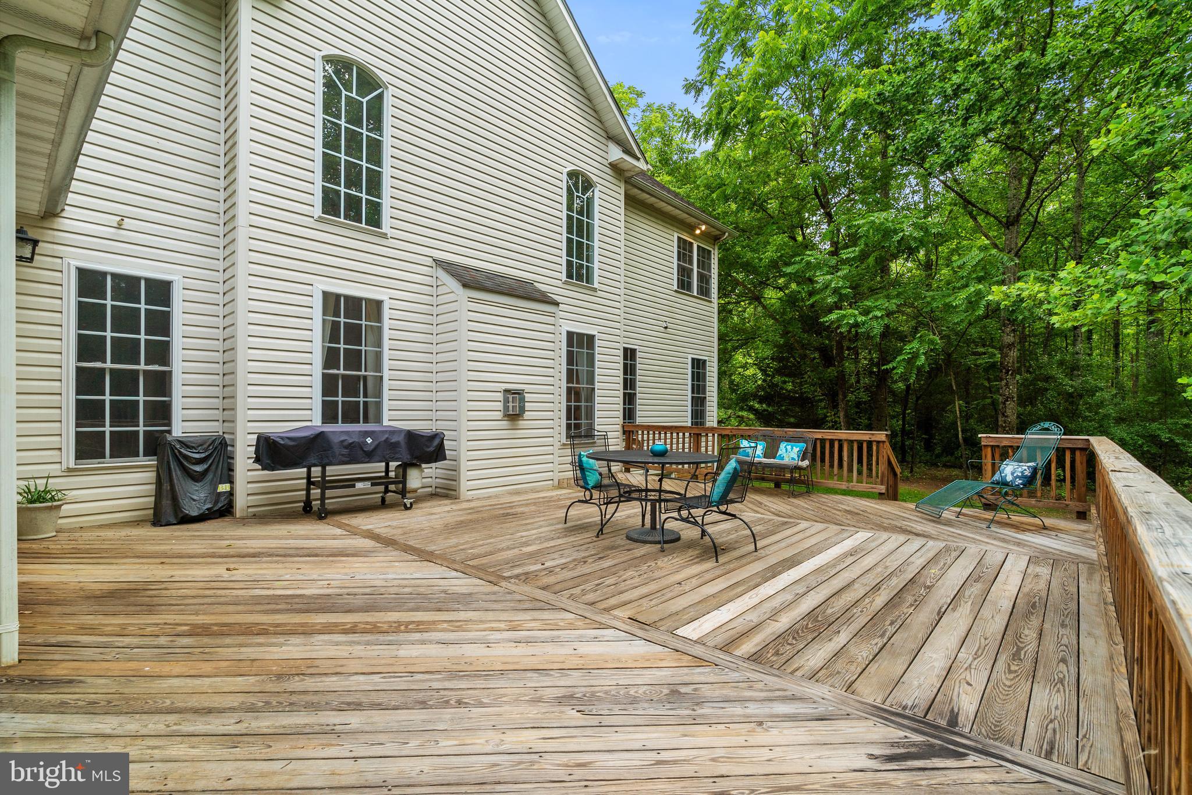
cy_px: 398
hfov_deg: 96.7
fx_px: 530
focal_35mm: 16
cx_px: 596
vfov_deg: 73.8
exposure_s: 1/160
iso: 400
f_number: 8
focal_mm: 16
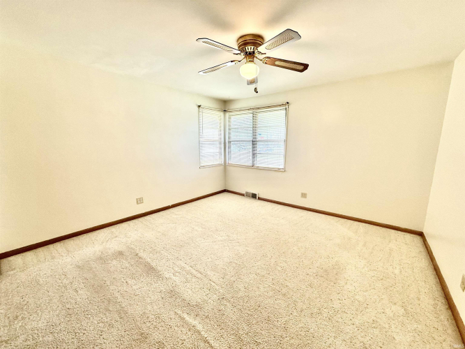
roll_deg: -0.7
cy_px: 174
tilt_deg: -10.4
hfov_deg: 102.1
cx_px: 232
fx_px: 188
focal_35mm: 14
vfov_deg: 85.7
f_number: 2.2
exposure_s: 1/99
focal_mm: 2.22
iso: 125
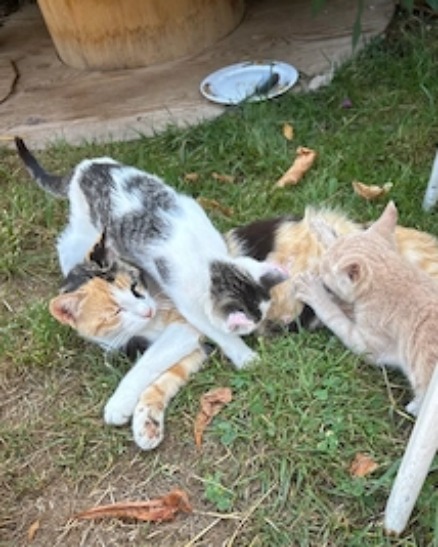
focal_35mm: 38
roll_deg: +8.3
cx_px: 274
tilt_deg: -39.1
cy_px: 332
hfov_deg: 38.9
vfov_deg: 47.6
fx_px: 615
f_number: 1.6
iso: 50
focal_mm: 5.96
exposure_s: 1/390
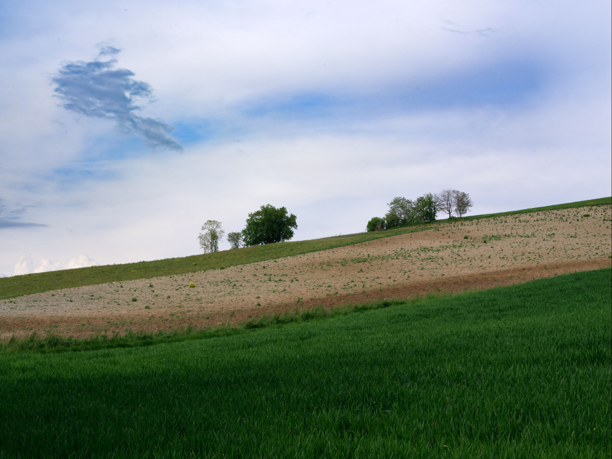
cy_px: 230
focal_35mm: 56
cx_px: 306
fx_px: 990
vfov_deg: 26.1
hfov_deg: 34.3
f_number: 29
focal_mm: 70.4
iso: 640
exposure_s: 1/125
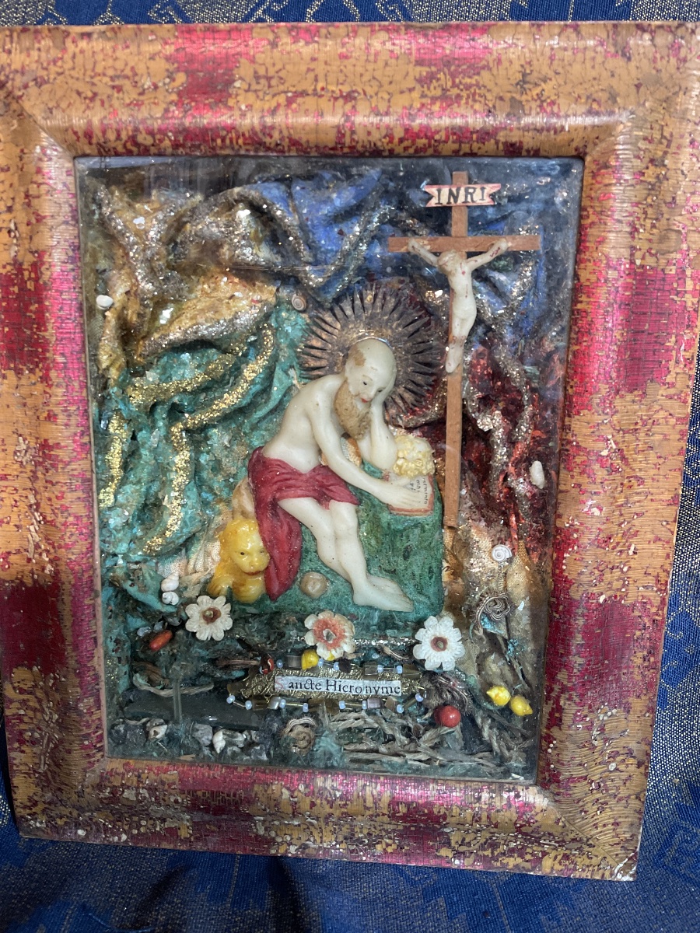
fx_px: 782
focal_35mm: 29
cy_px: 466
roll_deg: -1.0
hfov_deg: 48.2
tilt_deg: -7.3
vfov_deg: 61.7
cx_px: 350
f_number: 1.8
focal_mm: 3
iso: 80
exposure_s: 1/50
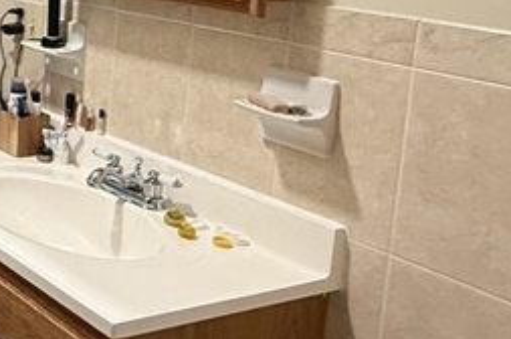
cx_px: -226
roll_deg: -0.8
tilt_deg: -7.1
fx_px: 836
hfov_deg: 26.3
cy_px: -6
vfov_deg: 22.0
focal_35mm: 59
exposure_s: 1/60
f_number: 2.2
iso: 400
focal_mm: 2.22
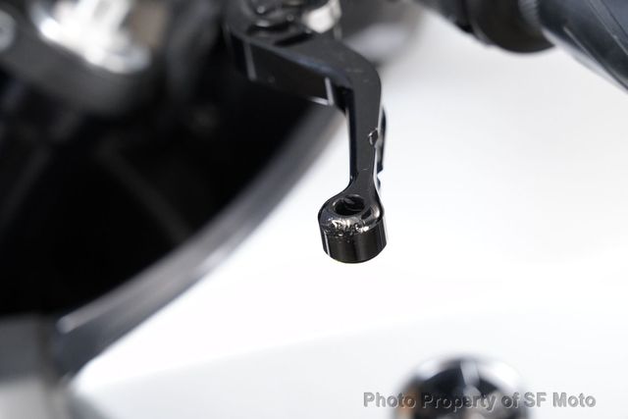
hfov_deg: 19.5
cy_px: 210
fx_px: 1832
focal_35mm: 105
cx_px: 314
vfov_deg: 13.0
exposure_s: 1/80
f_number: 7.1
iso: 5000
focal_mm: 105
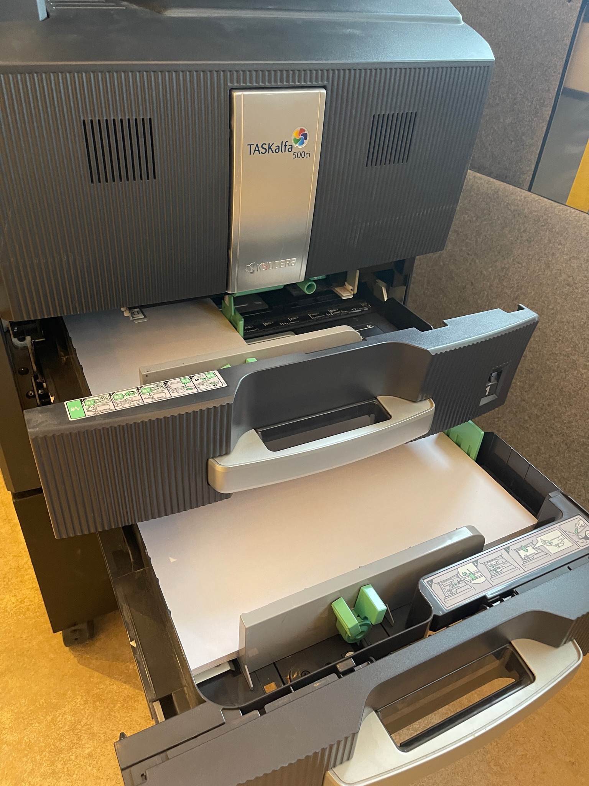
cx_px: 294
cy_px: 393
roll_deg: -1.9
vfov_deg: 67.3
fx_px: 590
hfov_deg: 53.0
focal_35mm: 26
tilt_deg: -35.7
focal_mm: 5.1
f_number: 1.6
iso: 400
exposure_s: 1/50
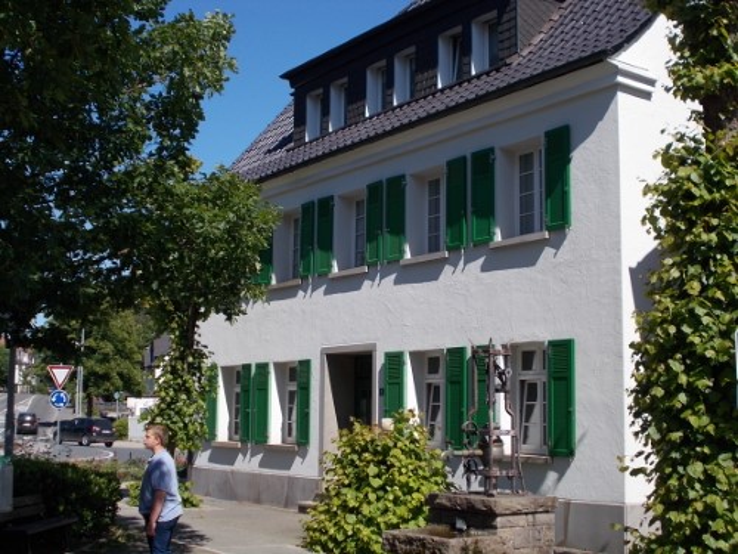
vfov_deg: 29.1
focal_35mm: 50
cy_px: 277
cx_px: 369
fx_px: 1066
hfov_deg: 38.2
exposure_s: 1/80
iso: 80
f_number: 11.3
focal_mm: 9
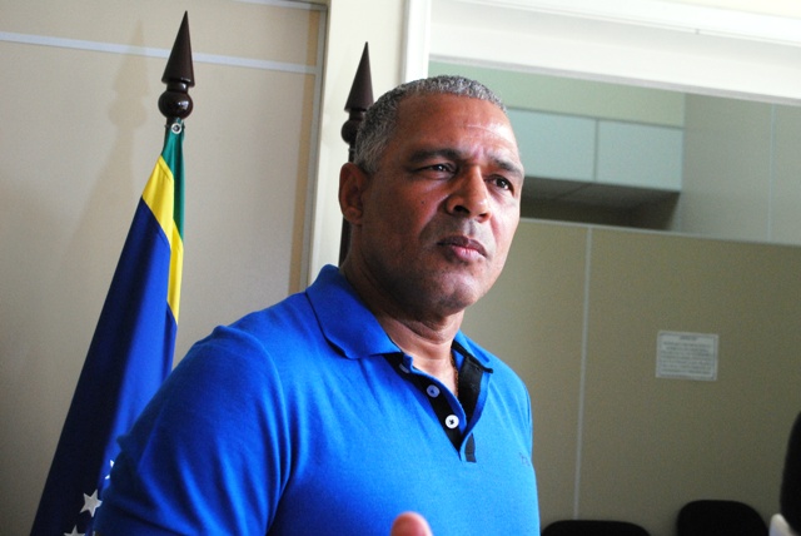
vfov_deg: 32.0
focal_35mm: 42
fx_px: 935
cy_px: 268
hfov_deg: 46.4
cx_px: 400
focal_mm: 28
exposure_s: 1/160
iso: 1100
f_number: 5.6
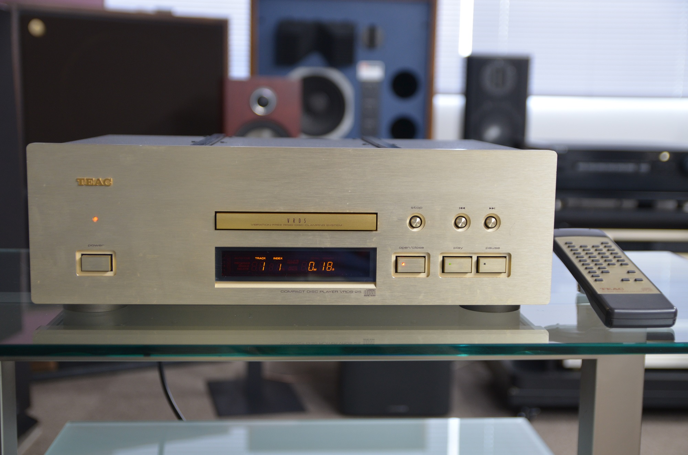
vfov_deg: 26.4
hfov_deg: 39.0
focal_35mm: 51
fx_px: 972
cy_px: 228
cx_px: 344
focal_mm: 34
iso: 400
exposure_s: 1/40
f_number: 2.8
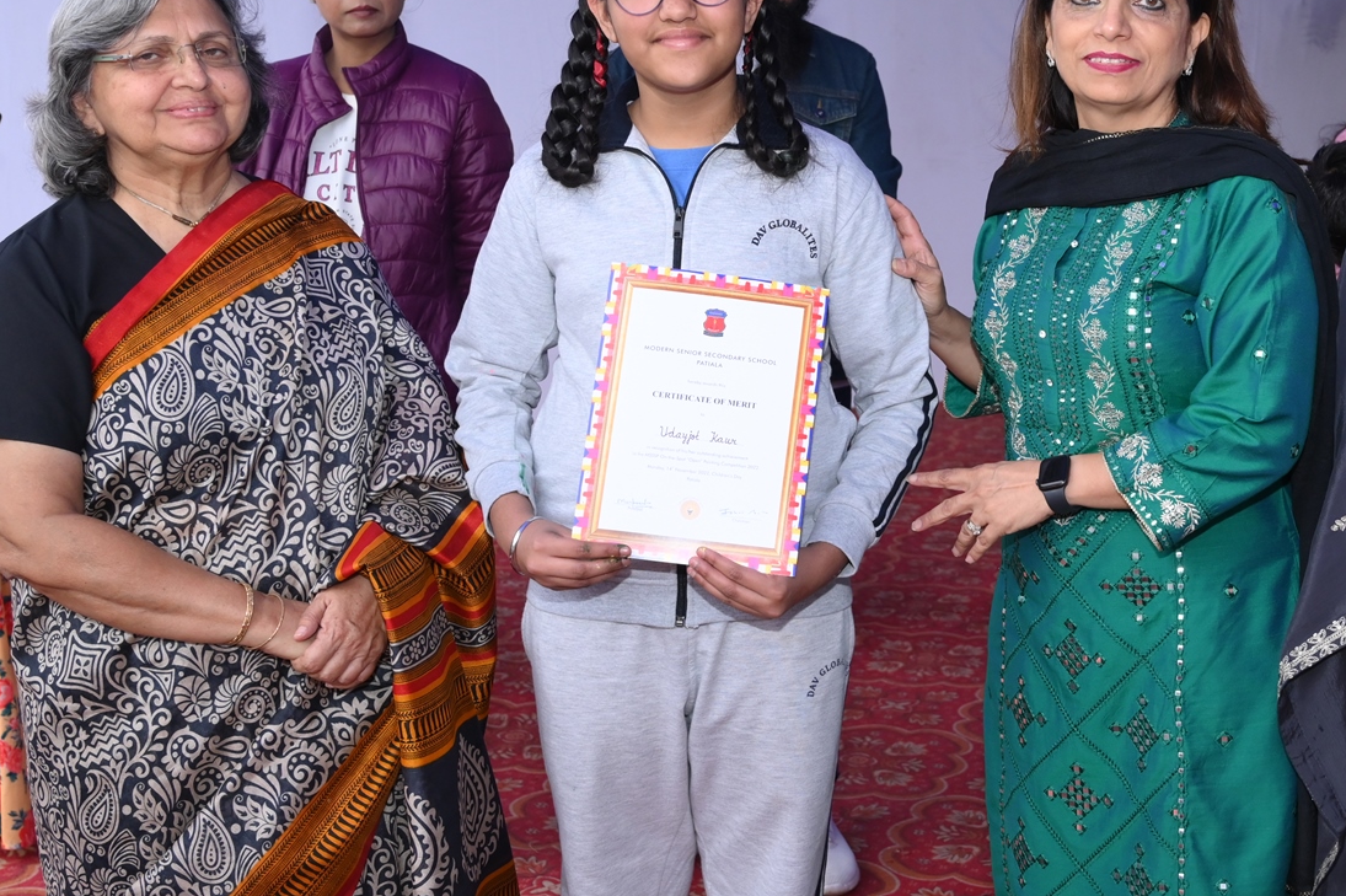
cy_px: 350
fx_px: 2012
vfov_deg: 25.1
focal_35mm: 54
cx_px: 976
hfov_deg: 36.3
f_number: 5.6
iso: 1000
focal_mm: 32.5
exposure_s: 1/160
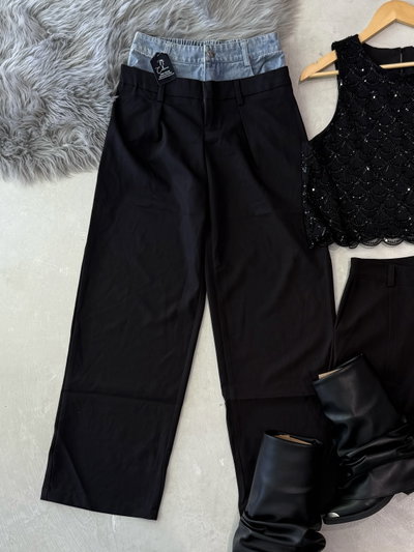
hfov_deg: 56.8
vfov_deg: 71.6
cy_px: 276
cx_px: 207
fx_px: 383
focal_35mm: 24
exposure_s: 1/121
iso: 100
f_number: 1.78
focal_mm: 6.76
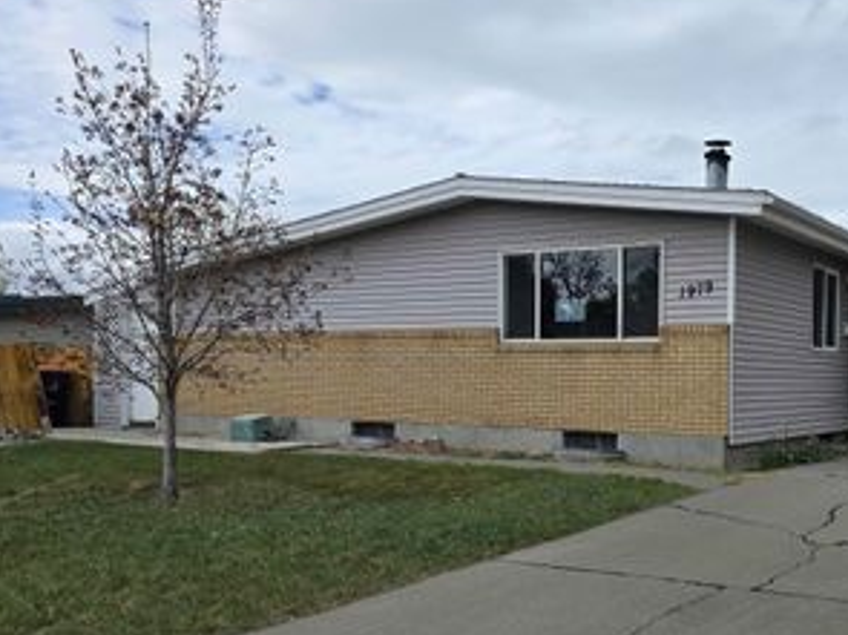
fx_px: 955
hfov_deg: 46.4
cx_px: 618
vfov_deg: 36.5
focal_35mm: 39
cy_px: 404
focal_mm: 6.3
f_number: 1.7
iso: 12
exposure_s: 1/934
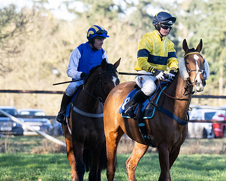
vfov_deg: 2.5
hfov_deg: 3.1
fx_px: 4119
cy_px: 115
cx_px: 201
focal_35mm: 616
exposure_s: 1/640
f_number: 5
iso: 400
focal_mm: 200
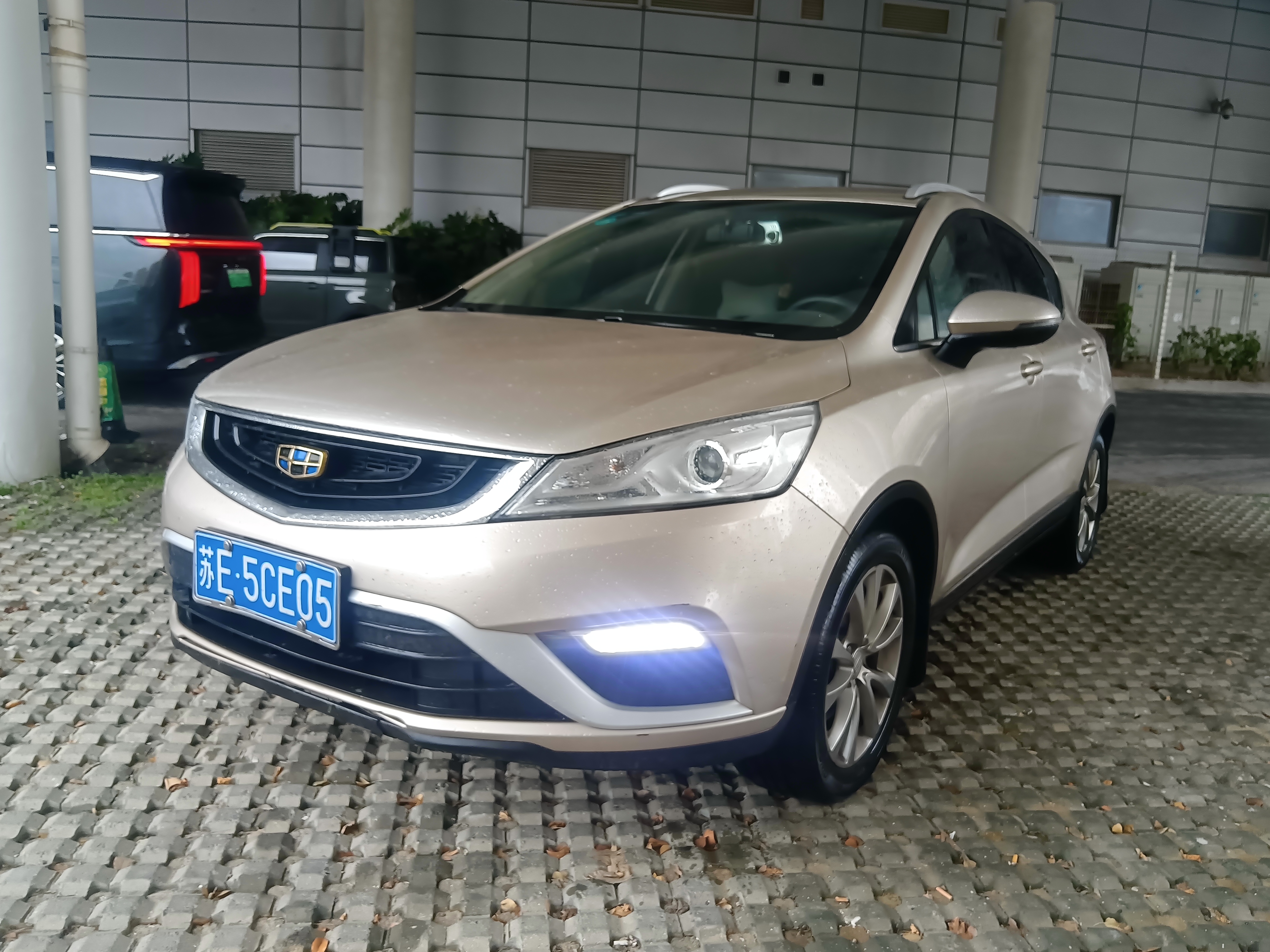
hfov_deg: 65.3
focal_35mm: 27
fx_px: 991
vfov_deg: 51.4
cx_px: 635
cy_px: 476
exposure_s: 1/100
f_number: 1.9
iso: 602
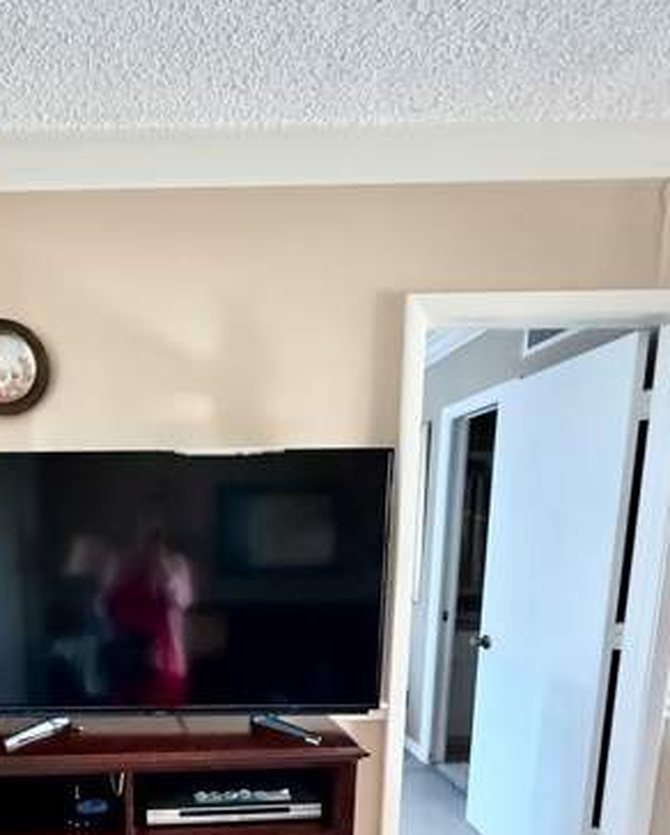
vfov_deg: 65.5
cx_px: 156
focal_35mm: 24
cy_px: 635
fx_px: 594
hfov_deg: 55.6
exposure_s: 1/30
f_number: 2.2
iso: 1600
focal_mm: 2.22
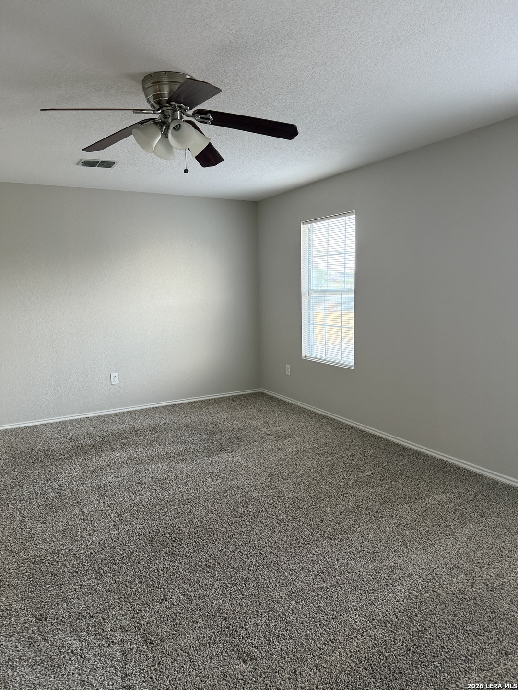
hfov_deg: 56.8
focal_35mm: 24
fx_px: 479
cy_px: 345
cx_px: 259
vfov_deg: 71.6
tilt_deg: -8.2
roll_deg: +1.1
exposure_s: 1/60
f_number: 1.78
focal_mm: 6.76
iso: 320
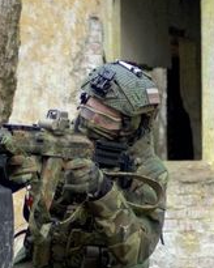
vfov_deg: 6.7
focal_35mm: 289
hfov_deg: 5.4
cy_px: 180
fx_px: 2288
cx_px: 174
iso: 800
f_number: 4
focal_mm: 70
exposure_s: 1/500
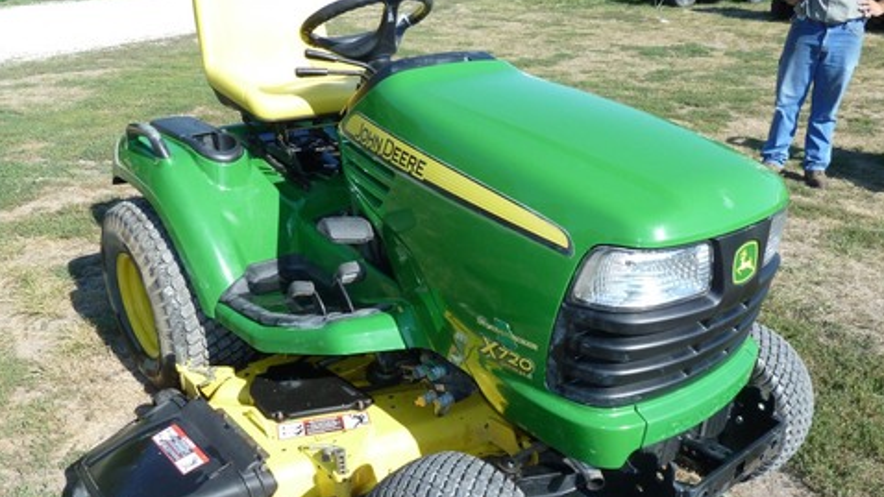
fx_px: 727
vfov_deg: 37.3
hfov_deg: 62.6
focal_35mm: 31
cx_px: 457
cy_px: 340
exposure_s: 1/400
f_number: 4
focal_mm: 4.1
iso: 100
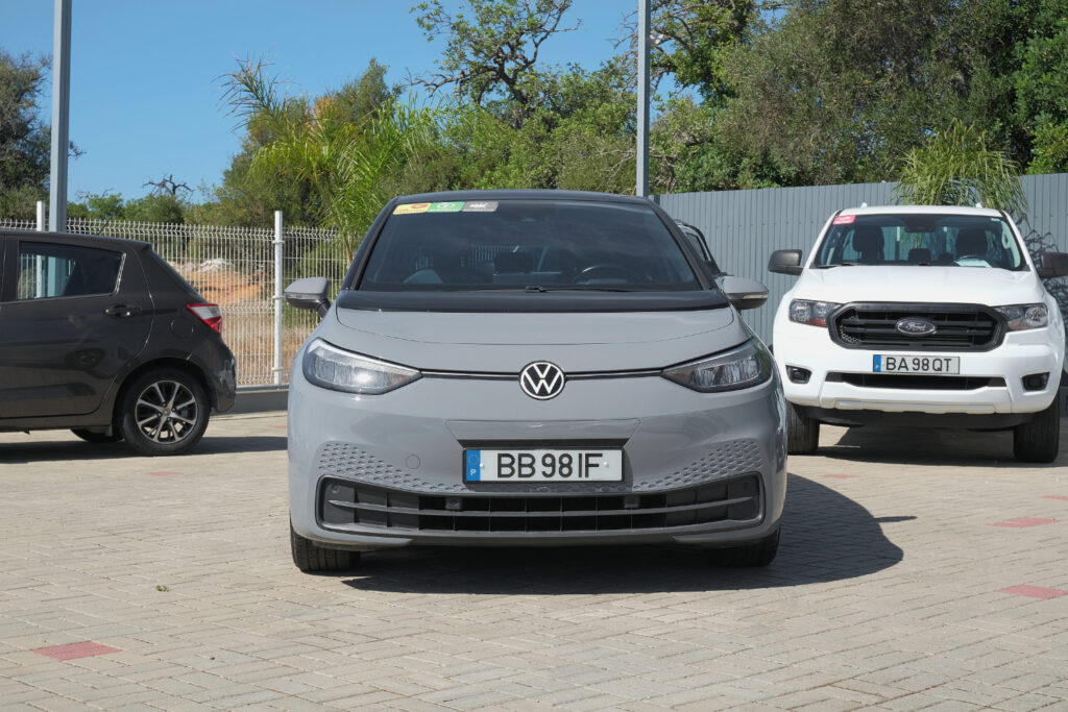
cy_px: 356
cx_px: 534
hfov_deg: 37.5
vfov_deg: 25.5
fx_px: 1572
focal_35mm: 53
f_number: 9
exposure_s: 1/250
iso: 160
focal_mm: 35.3
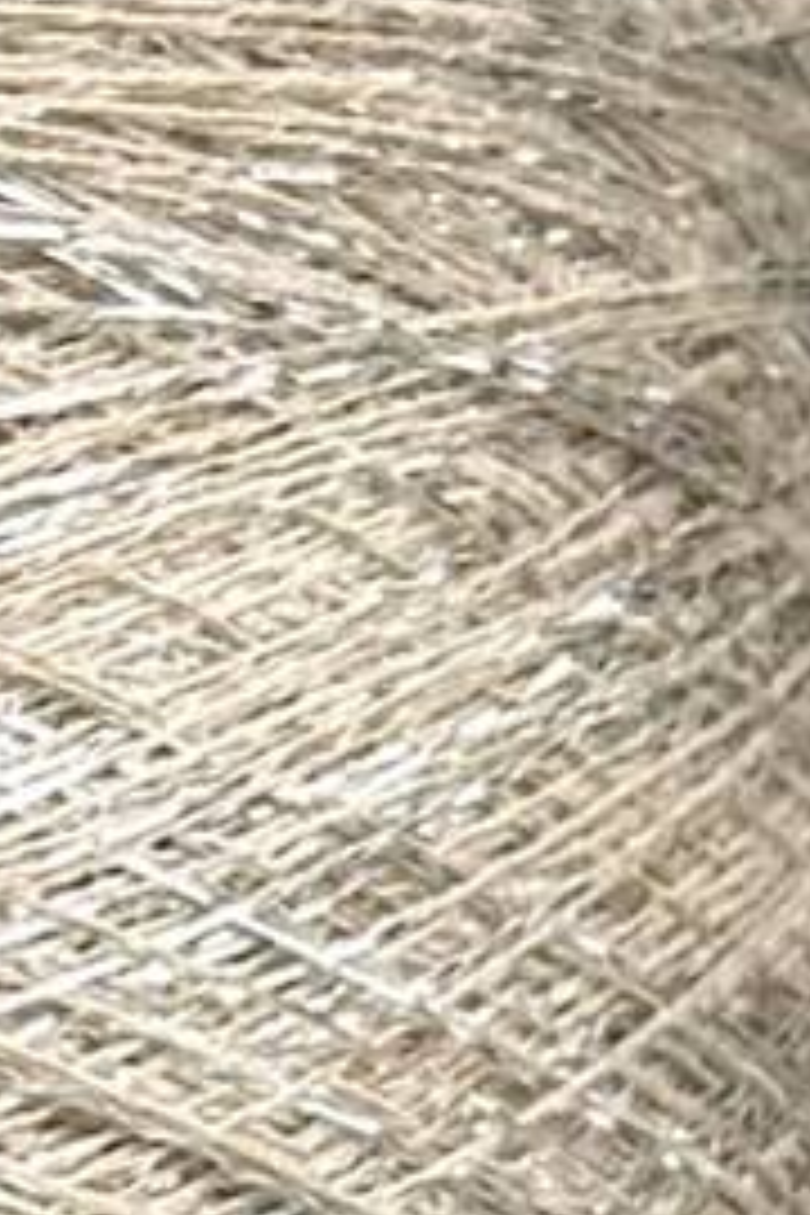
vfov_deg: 9.2
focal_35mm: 189
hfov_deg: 6.6
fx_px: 6378
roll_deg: +0.2
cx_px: -1634
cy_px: 3316
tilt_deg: -2.0
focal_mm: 6.76
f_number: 1.78
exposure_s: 1/1271
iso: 80
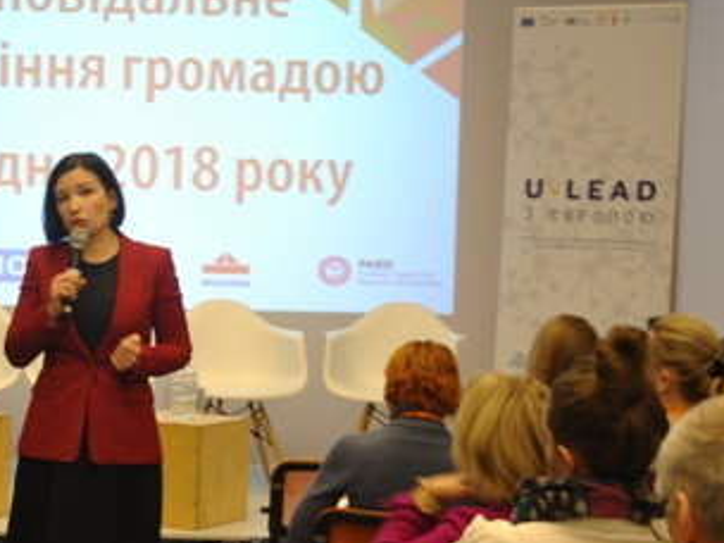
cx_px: 117
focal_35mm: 97
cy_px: 323
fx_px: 2029
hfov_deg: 20.0
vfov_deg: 15.2
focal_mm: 32
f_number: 4
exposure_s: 1/8
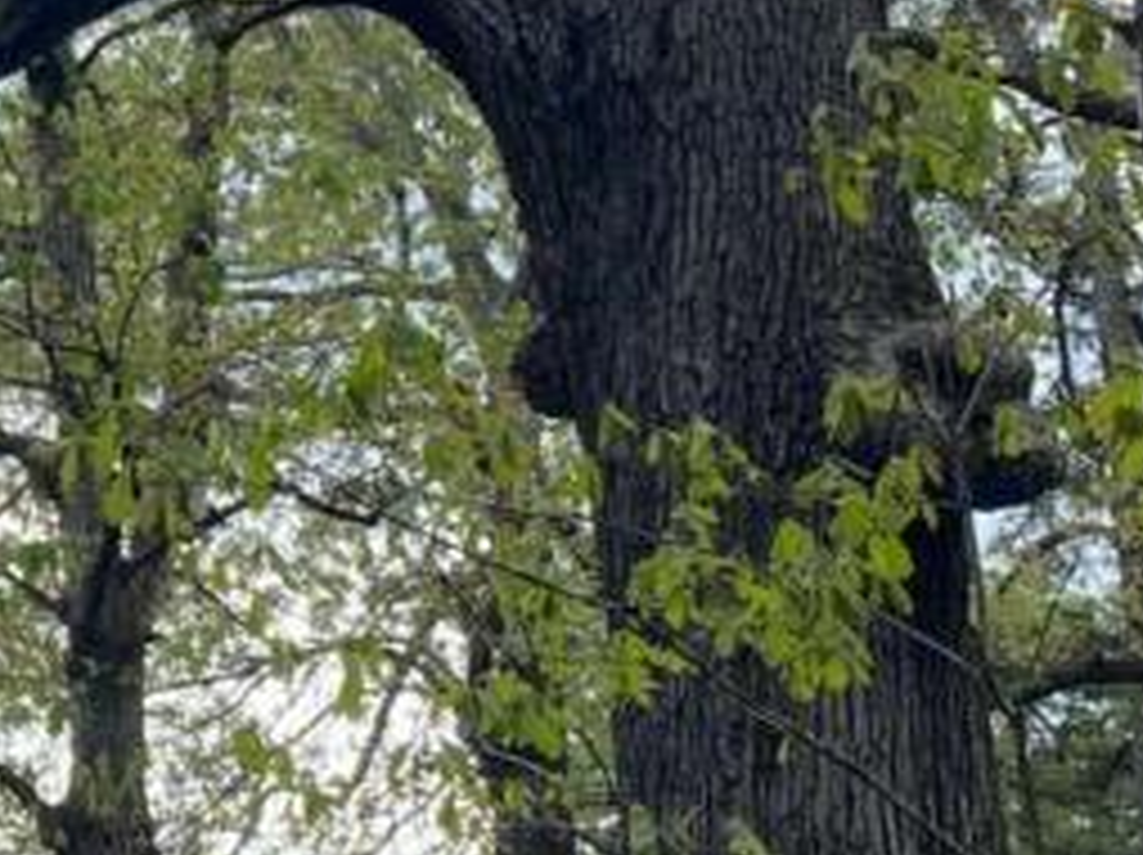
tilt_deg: +20.1
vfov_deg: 12.0
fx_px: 4058
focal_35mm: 123
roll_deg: -1.5
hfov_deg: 15.1
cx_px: -477
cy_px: 166
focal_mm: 4.25
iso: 32
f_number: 1.8
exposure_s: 1/437
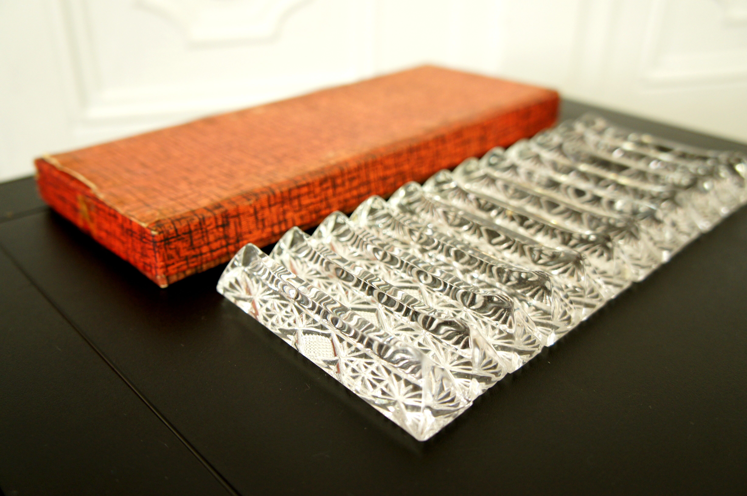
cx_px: 374
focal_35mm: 32
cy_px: 248
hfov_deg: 59.5
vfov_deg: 41.6
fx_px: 653
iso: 500
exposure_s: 1/60
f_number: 4
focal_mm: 21
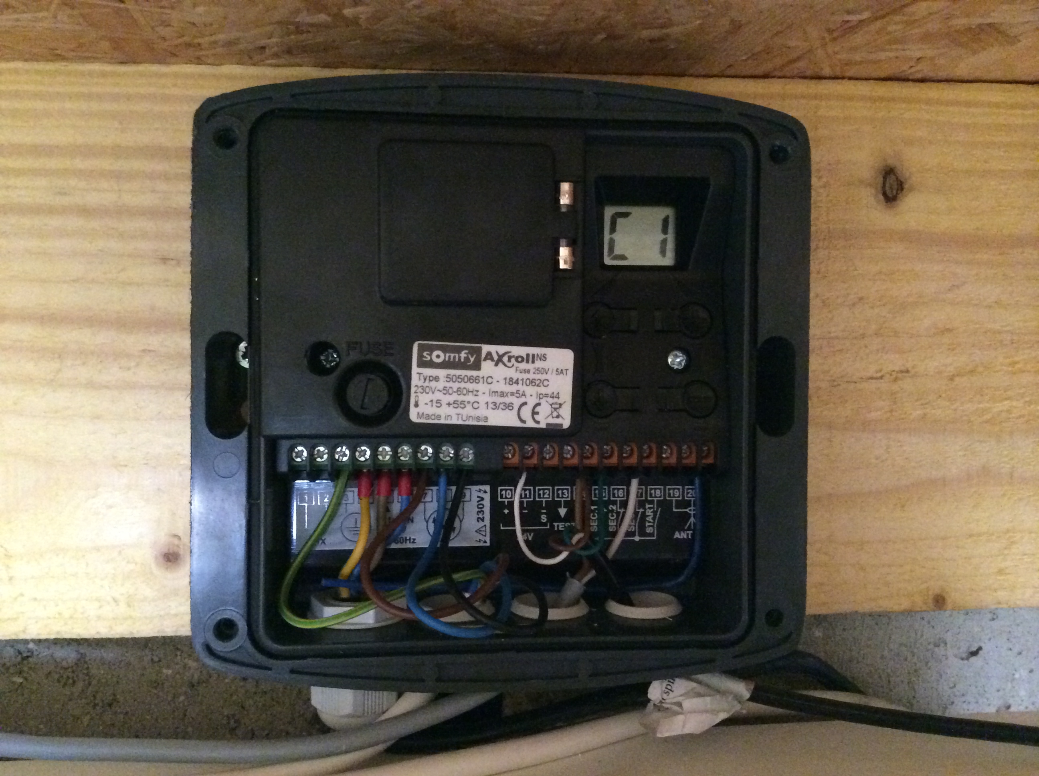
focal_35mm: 33
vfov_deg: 42.8
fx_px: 989
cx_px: 520
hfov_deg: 55.4
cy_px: 388
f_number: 2.4
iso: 800
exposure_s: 1/15
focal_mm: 3.3
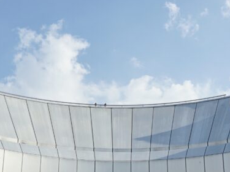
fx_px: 418
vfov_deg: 22.5
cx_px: 106
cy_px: 163
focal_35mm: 63
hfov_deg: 30.7
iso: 100
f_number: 7.1
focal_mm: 16
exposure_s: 1/250
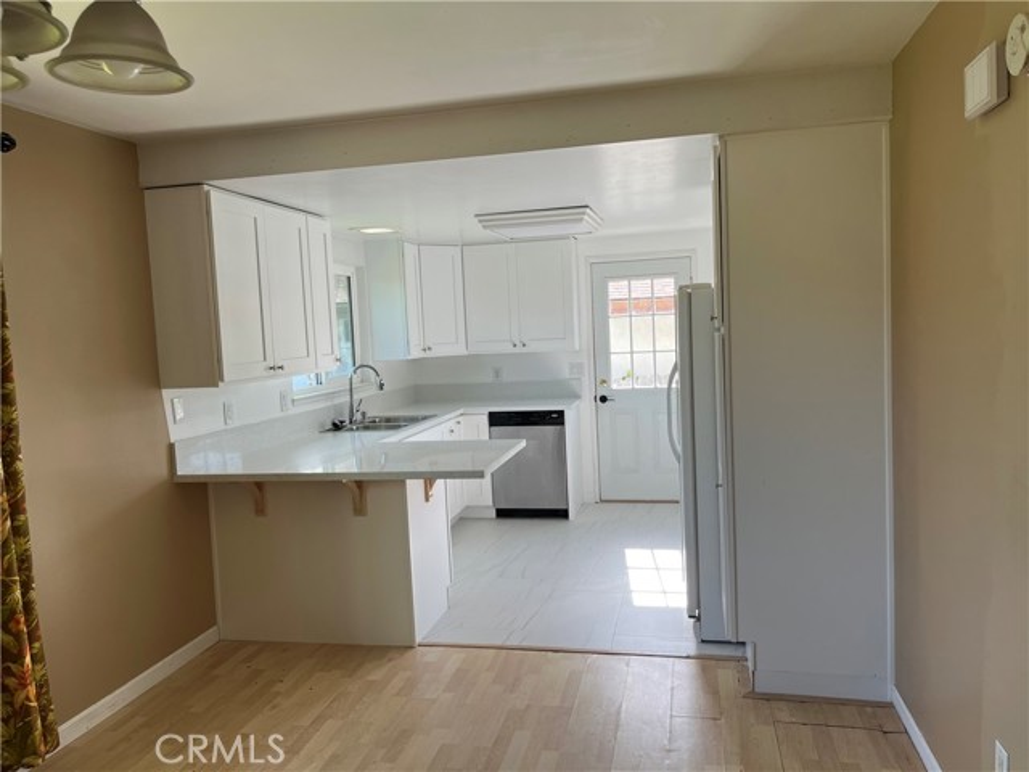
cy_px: 386
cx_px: 514
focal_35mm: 26
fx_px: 773
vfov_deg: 53.1
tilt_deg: -5.2
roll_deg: +2.6
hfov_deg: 67.3
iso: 40
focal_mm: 5.1
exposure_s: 1/169
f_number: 1.6
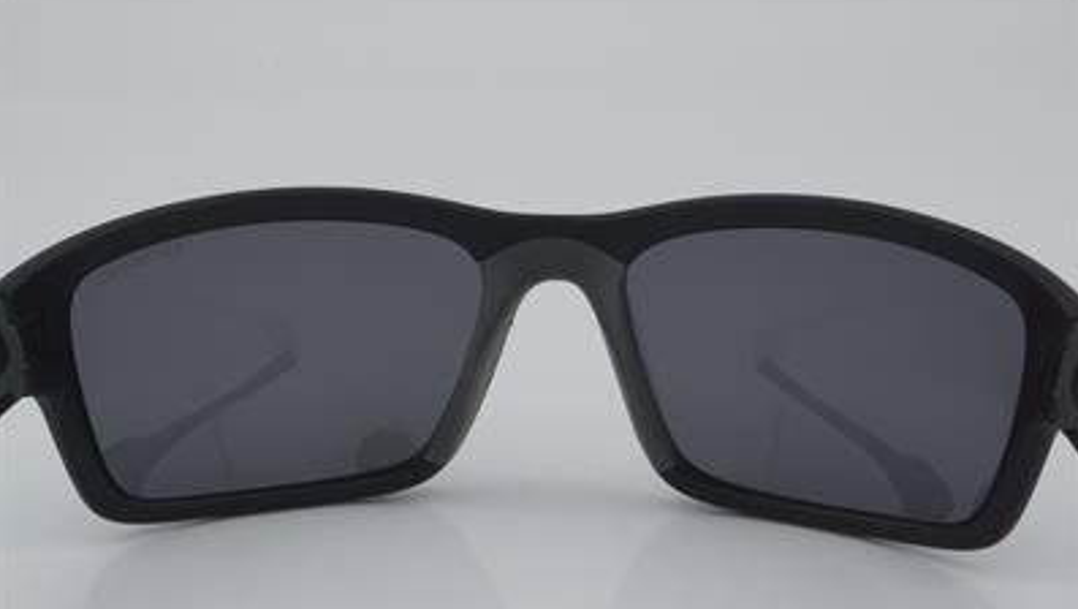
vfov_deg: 15.3
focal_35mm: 79
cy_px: 343
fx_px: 2260
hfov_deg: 26.8
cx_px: 540
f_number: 32
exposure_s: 1/4
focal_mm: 50
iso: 100
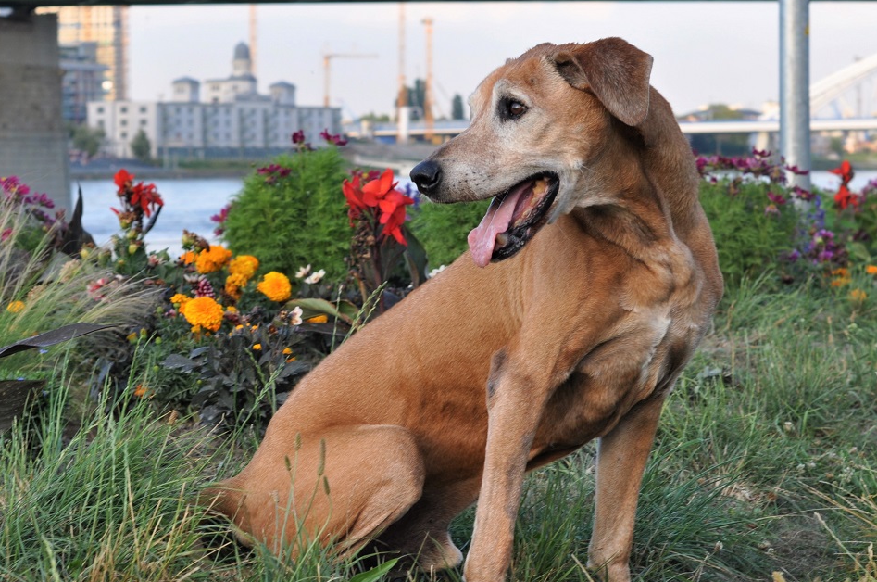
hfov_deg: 21.5
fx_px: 2310
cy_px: 344
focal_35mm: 95
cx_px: 374
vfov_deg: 14.3
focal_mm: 50
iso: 200
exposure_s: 1/160
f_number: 6.3
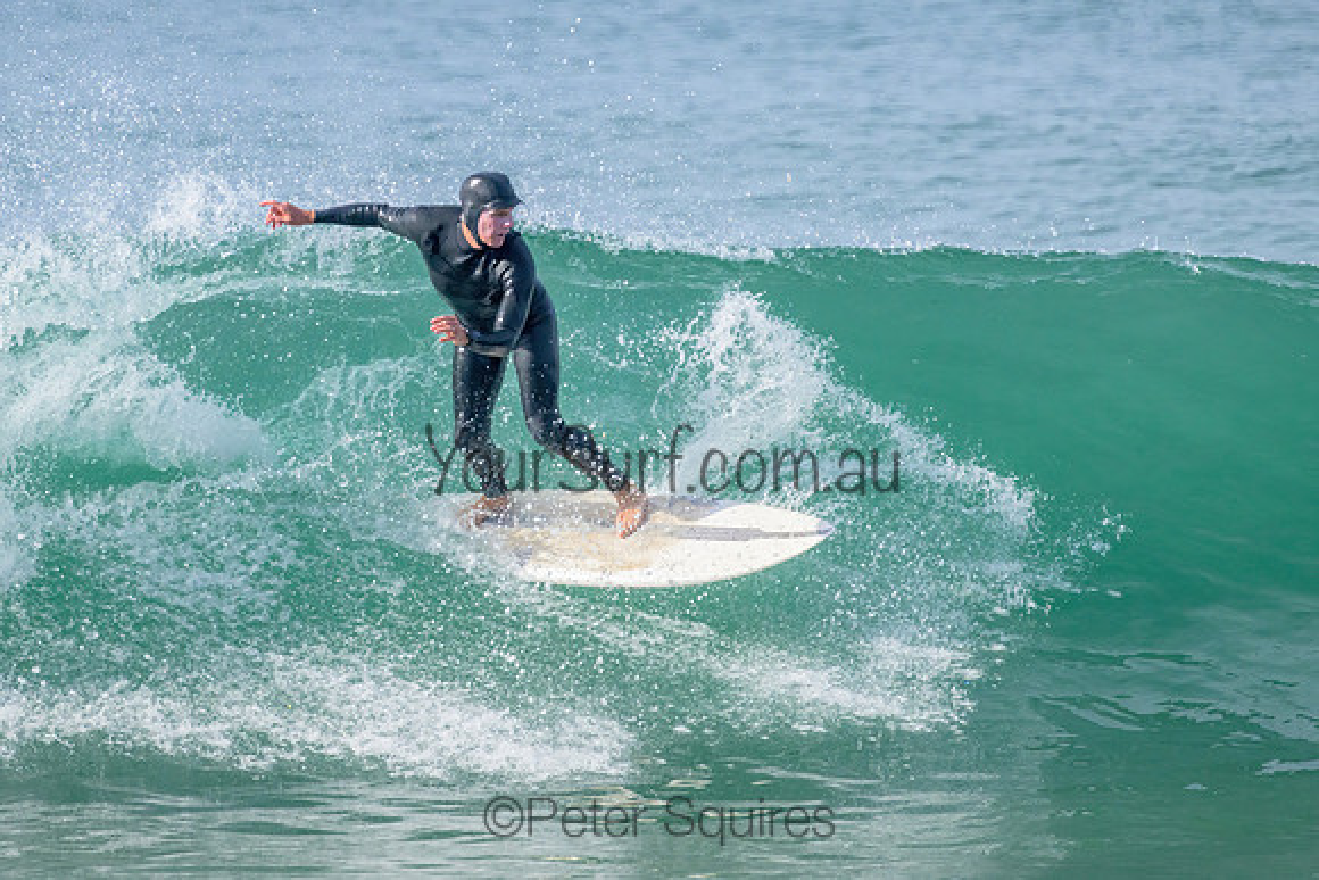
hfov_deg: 1.9
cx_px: 619
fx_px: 40339
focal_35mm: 1101
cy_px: 338
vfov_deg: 1.2
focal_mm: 800
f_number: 11
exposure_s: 1/2000
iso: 1600
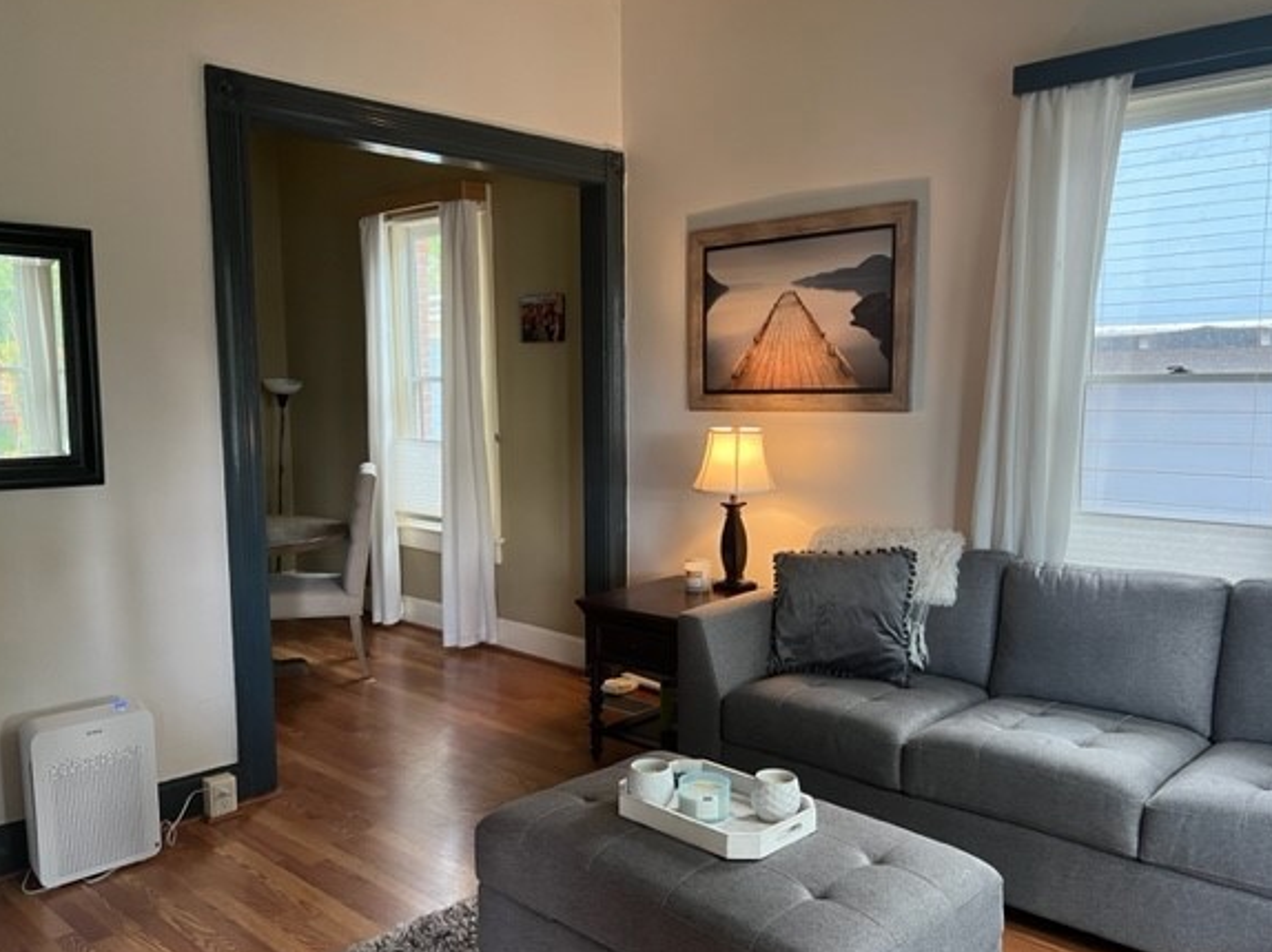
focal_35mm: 29
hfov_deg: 61.7
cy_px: 500
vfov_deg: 48.2
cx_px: 625
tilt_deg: -8.1
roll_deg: +0.3
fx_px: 1065
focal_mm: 5.7
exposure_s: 1/60
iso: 80
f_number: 1.5
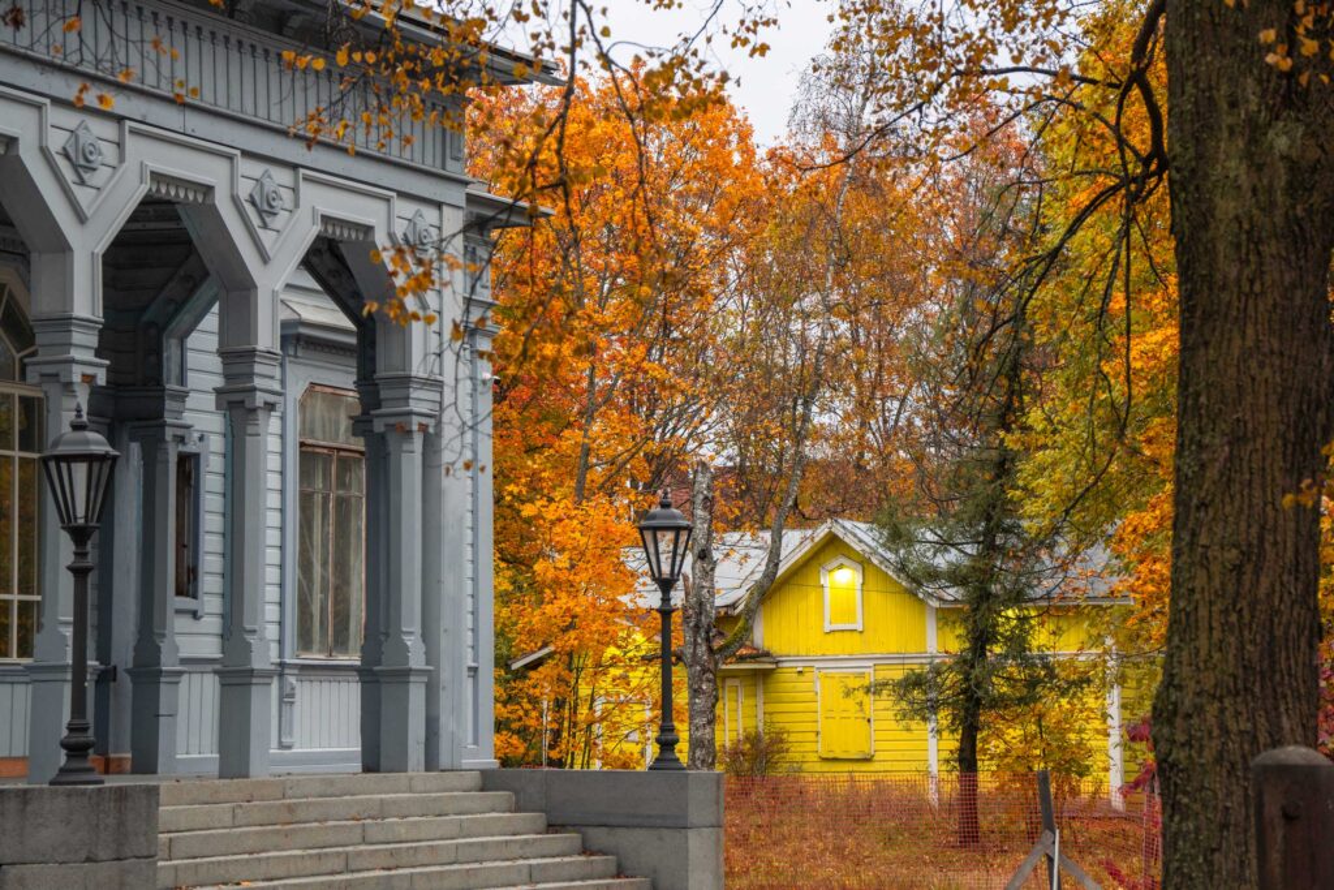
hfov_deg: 21.9
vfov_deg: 14.7
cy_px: 445
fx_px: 3446
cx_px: 667
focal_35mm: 93
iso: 640
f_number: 4
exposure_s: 1/160
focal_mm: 62
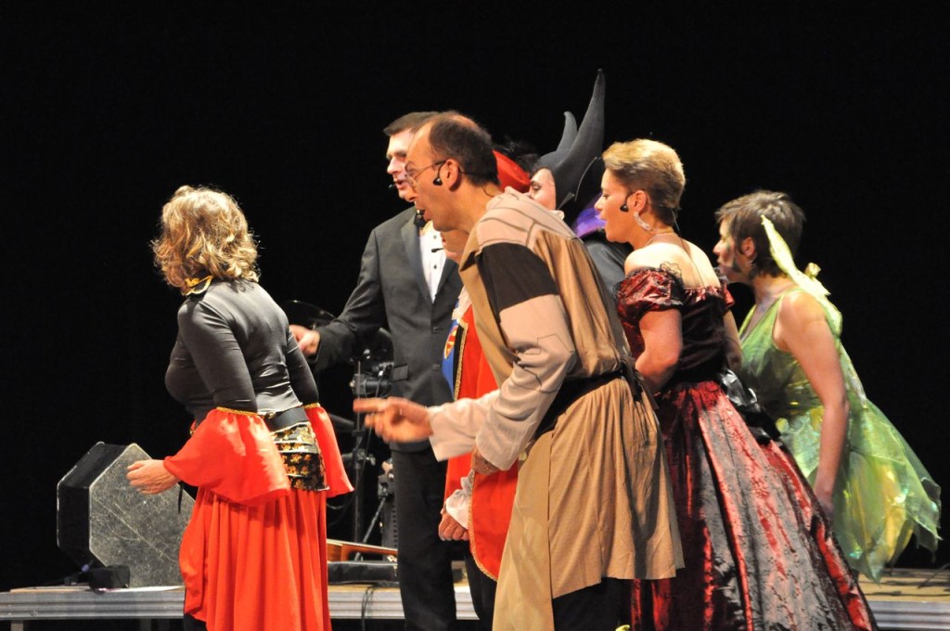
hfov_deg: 9.5
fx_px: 5732
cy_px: 316
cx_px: 475
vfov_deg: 6.3
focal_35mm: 218
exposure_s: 1/100
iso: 3200
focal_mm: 145
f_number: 5.6
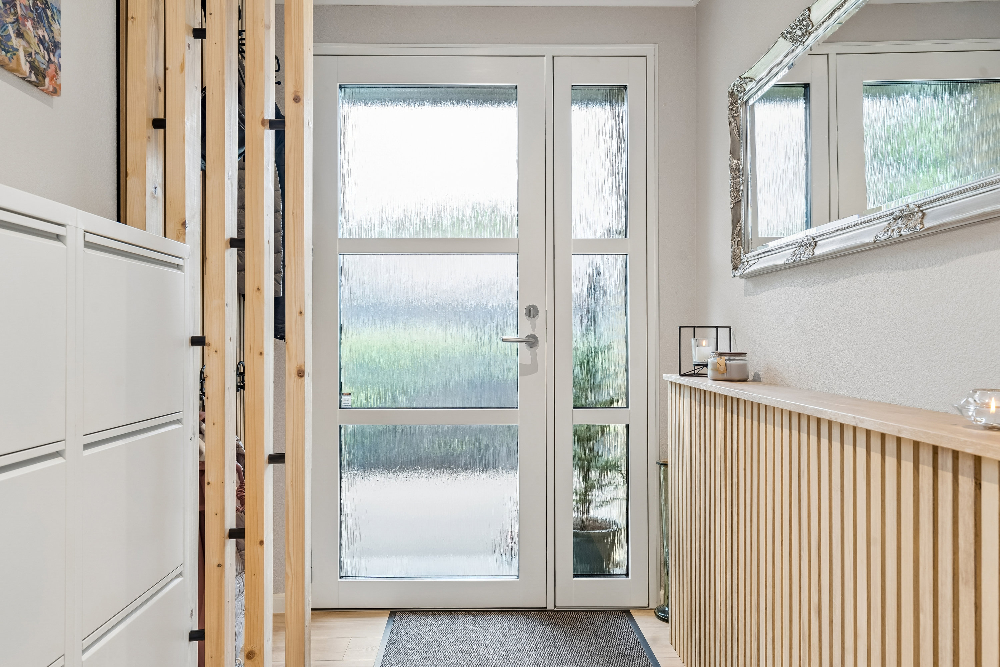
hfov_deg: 65.5
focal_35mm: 28
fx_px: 778
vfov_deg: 46.4
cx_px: 500
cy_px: 334
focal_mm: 28
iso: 200
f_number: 8
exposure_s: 1/15
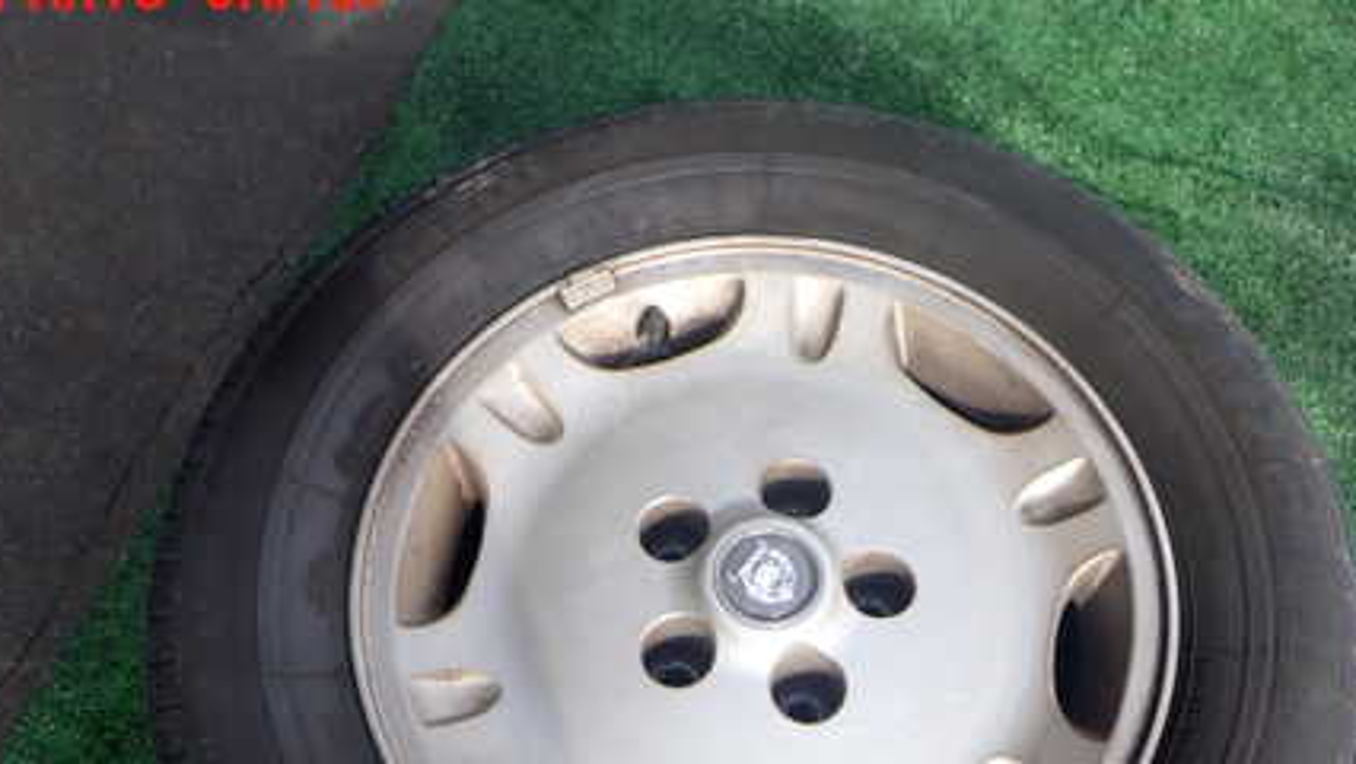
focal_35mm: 46
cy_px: 665
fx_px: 1655
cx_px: 754
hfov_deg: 44.5
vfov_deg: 25.3
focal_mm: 5.4
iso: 100
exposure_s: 1/320
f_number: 3.2
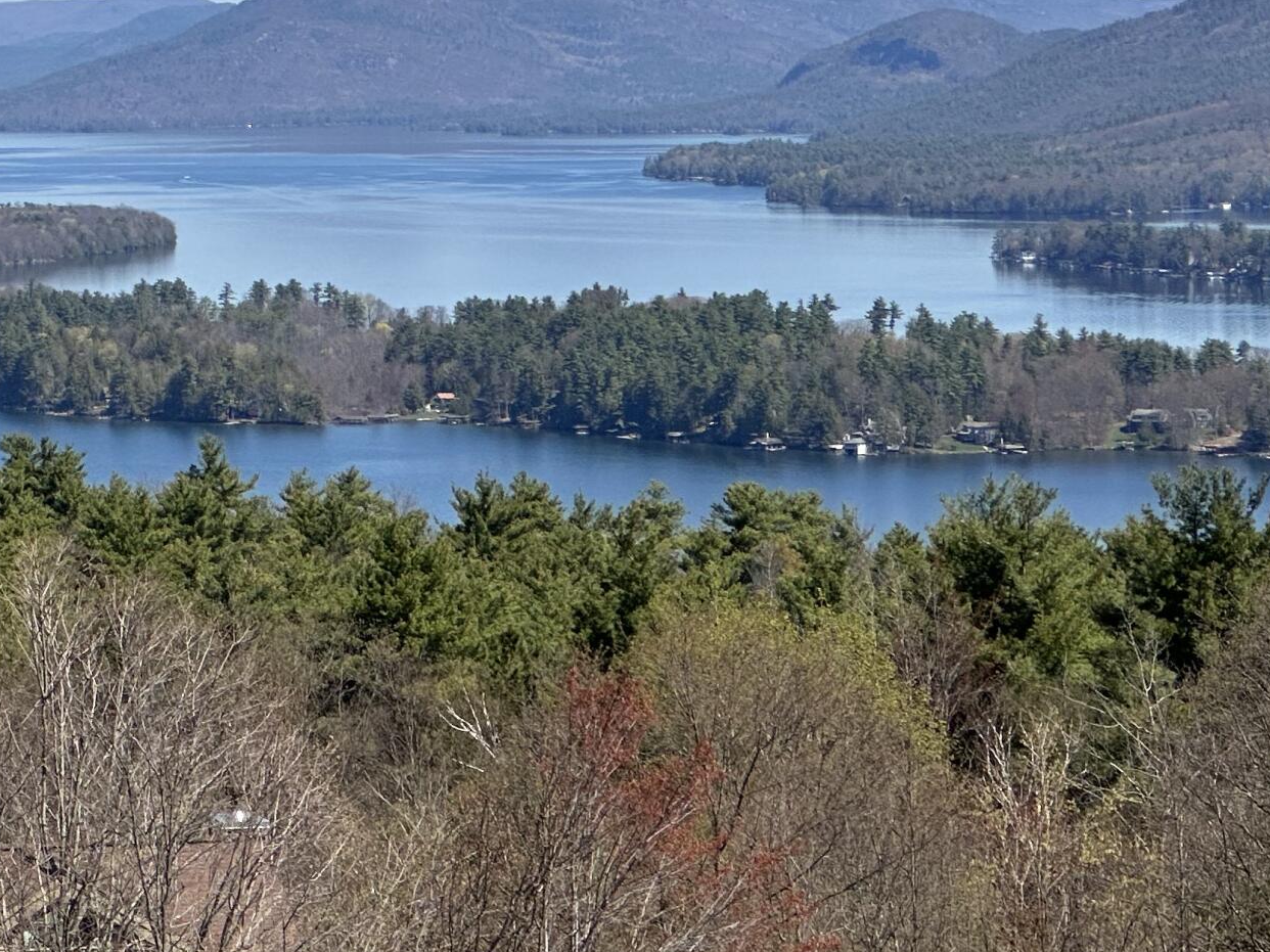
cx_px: 3
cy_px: 83
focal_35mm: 186
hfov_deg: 10.5
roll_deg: +0.1
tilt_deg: -0.4
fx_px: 6823
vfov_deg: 8.0
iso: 32
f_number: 2.8
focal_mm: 9
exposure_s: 1/1647
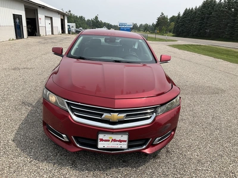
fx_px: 199
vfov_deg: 48.2
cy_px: 89
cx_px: 119
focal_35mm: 29
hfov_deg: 61.7
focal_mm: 3
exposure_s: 1/2058
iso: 25
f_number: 1.8
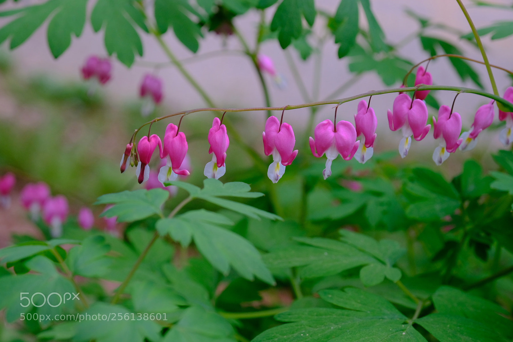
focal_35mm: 83
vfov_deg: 16.4
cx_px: 256
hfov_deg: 24.5
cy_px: 171
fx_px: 1182
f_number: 5.6
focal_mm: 55
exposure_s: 1/100
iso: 1000
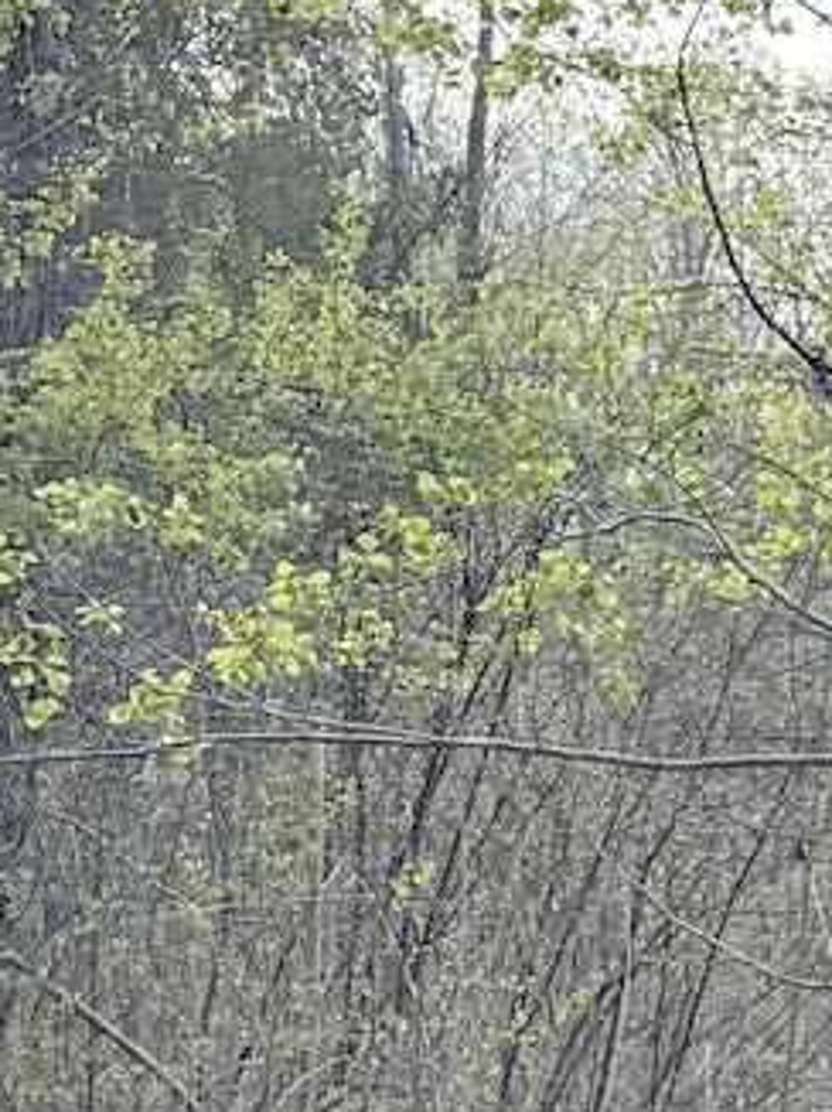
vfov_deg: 13.0
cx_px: 2394
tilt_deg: +1.5
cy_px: 938
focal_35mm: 151
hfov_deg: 8.4
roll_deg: -1.7
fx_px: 4845
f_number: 1.78
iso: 80
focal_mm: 6.76
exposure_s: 1/2833
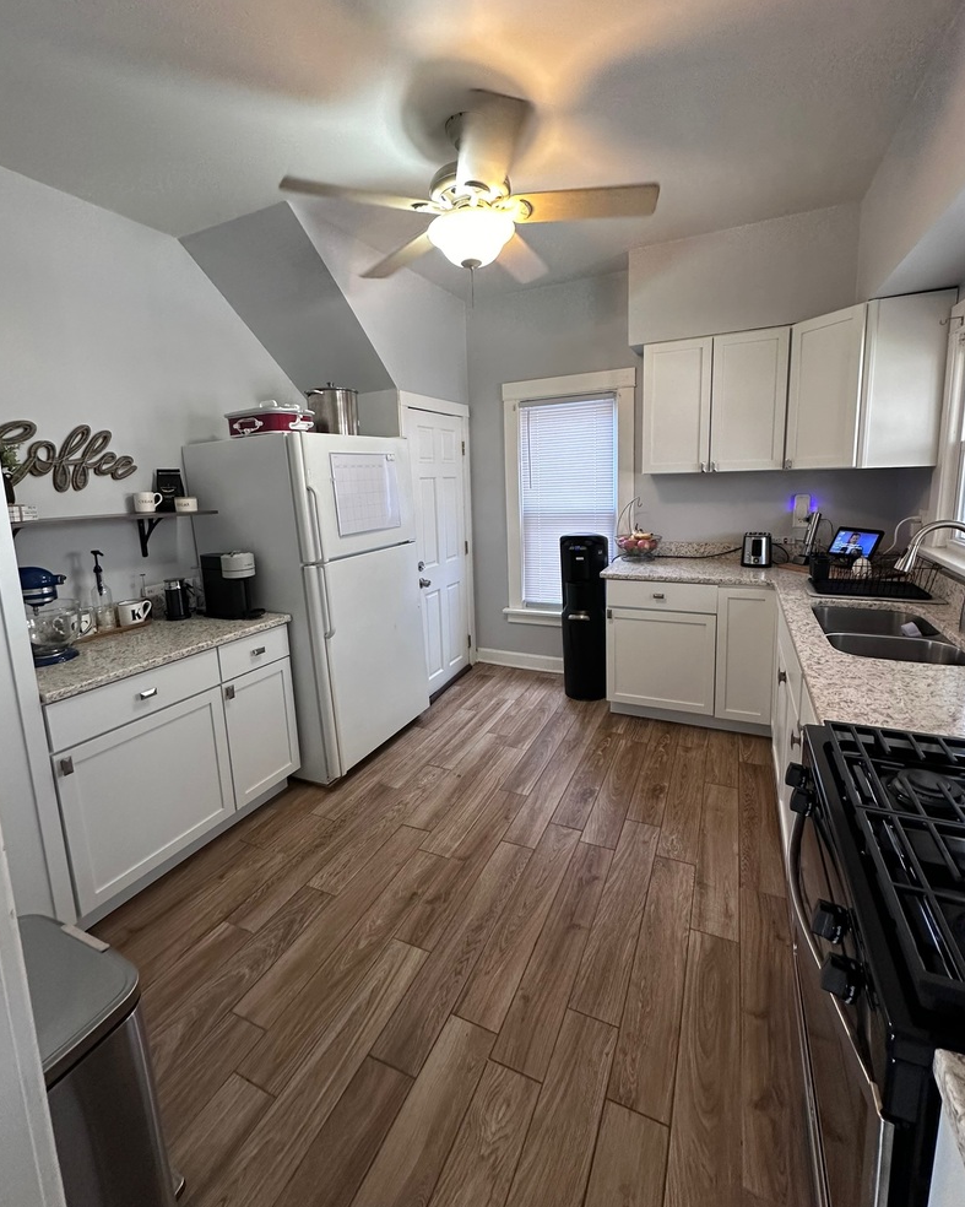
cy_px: 562
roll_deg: +1.0
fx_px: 536
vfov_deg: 96.7
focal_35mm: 15
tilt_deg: -9.8
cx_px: 490
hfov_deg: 84.0
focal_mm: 2.22
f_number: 2.2
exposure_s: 1/60
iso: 200
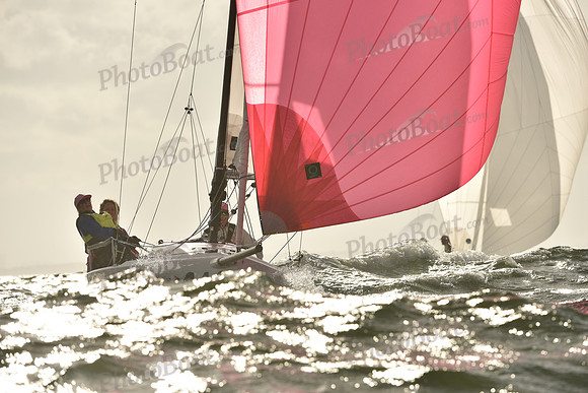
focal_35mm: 300
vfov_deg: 4.6
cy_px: 196
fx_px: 4901
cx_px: 294
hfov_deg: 6.9
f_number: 8
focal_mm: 300
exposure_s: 1/2500
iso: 320
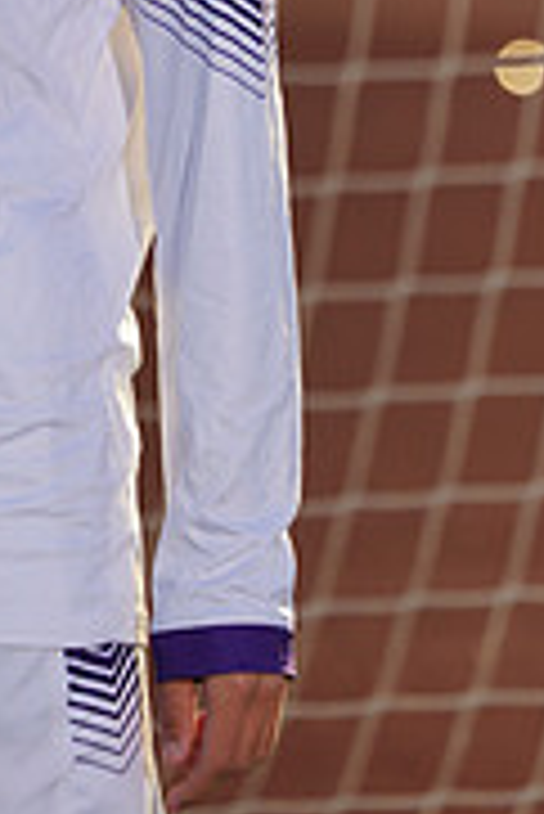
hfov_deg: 1.2
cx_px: -196
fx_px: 25721
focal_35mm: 1137
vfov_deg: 1.8
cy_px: -351
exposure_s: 1/200
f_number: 8
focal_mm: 355
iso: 100
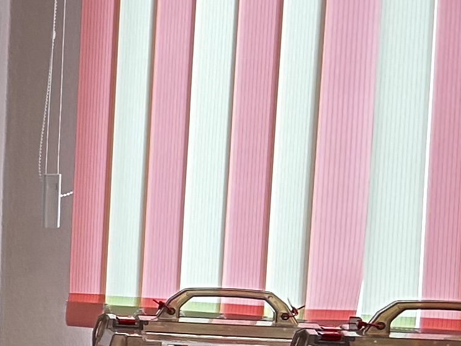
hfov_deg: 11.3
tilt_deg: -5.9
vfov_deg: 10.4
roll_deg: -1.0
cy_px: 362
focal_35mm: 141
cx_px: -686
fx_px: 1879
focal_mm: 5.7
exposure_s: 1/100
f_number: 1.5
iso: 80
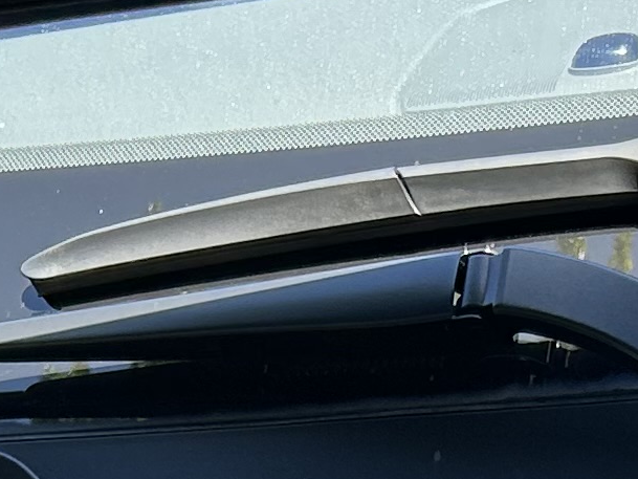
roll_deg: +14.1
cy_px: 1308
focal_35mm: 172
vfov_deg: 7.8
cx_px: 523
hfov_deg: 11.4
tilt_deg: -39.1
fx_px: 3171
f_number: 1.5
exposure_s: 1/578
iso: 50
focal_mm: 5.7
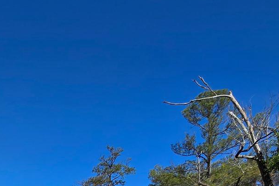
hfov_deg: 32.3
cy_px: 297
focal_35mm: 46
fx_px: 356
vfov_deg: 22.5
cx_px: -83
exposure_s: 1/2866
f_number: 2.2
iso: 50
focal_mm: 2.2
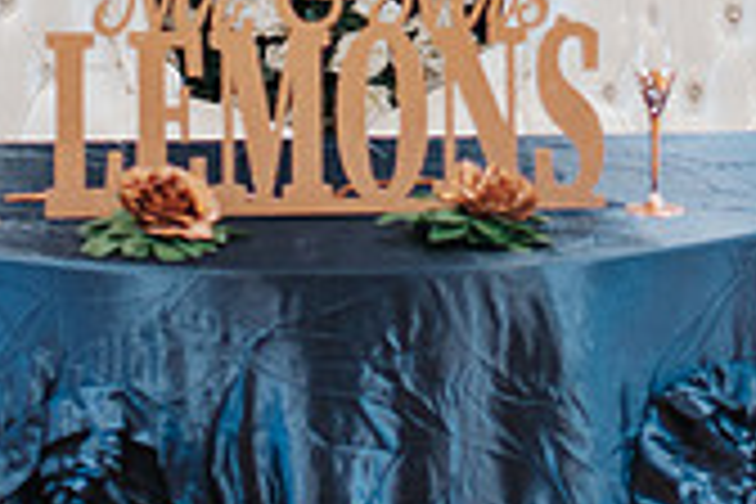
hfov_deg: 15.0
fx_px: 2877
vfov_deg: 9.8
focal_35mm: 137
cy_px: -204
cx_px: 466
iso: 320
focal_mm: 35
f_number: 1.8
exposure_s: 1/320
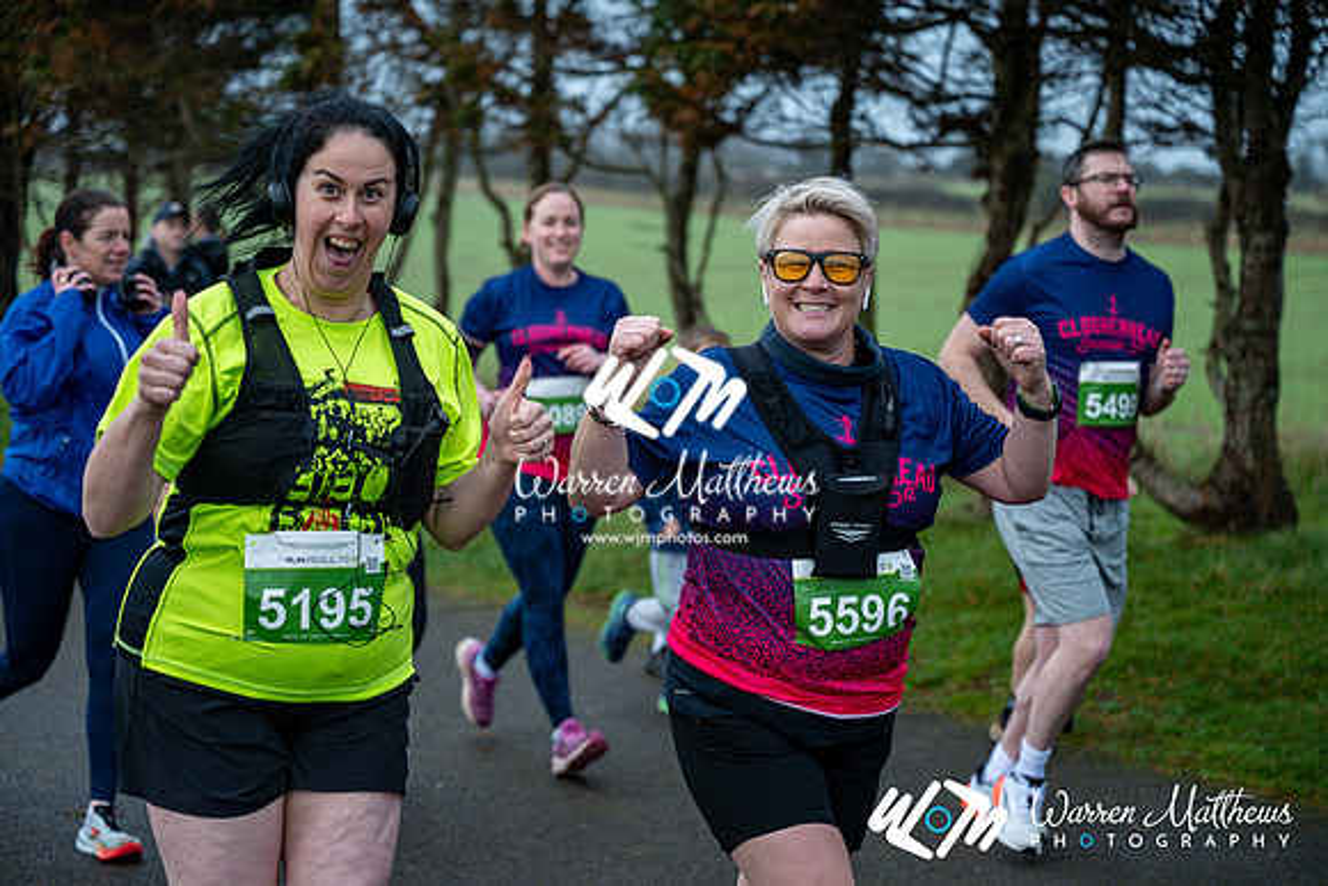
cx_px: 664
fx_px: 2583
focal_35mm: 70
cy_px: 443
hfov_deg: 28.8
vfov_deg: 19.5
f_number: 2.8
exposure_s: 1/1250
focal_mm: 70
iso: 360
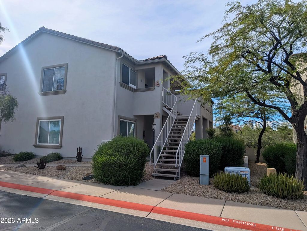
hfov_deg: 71.5
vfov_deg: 56.9
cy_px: 116
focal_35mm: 24
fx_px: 213
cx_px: 154
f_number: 1.68
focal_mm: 6.9
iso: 21
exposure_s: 1/2404
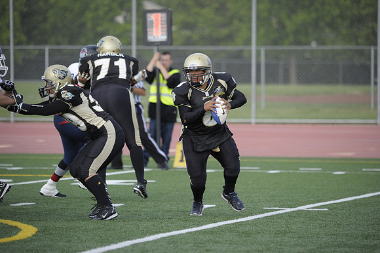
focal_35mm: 380
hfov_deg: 5.4
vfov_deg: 3.6
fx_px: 4009
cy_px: 126
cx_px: 190
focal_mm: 380
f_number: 6.3
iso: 900
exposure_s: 1/1000
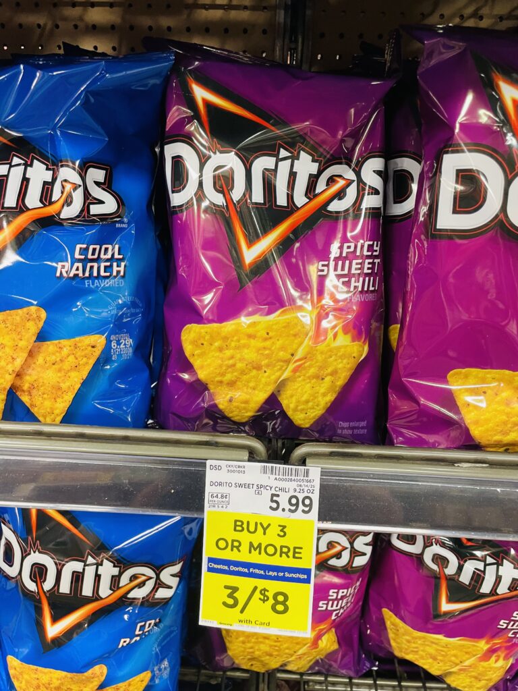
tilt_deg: -27.6
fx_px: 519
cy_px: 346
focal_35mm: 26
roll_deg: +0.2
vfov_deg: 67.3
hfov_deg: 53.1
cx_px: 259
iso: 200
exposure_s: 1/60
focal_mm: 4.2
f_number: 1.6
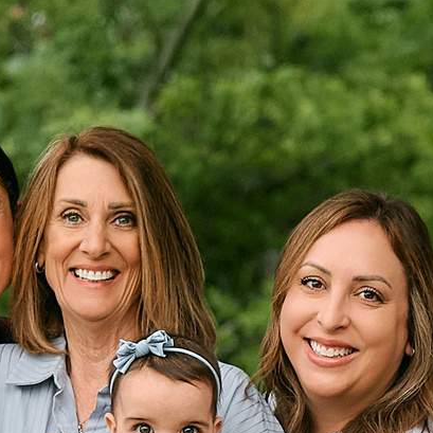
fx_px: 3467
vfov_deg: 7.1
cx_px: 419
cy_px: 546
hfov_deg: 7.1
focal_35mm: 245
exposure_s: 1/800
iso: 640
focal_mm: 46
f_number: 2.2
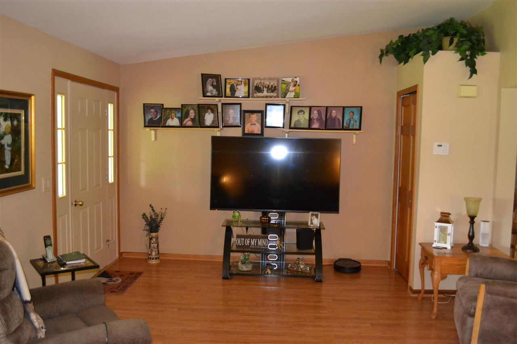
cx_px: 258
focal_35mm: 33
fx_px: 474
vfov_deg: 40.0
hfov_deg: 57.2
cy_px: 172
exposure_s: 1/60
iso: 3200
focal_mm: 22
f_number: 3.8
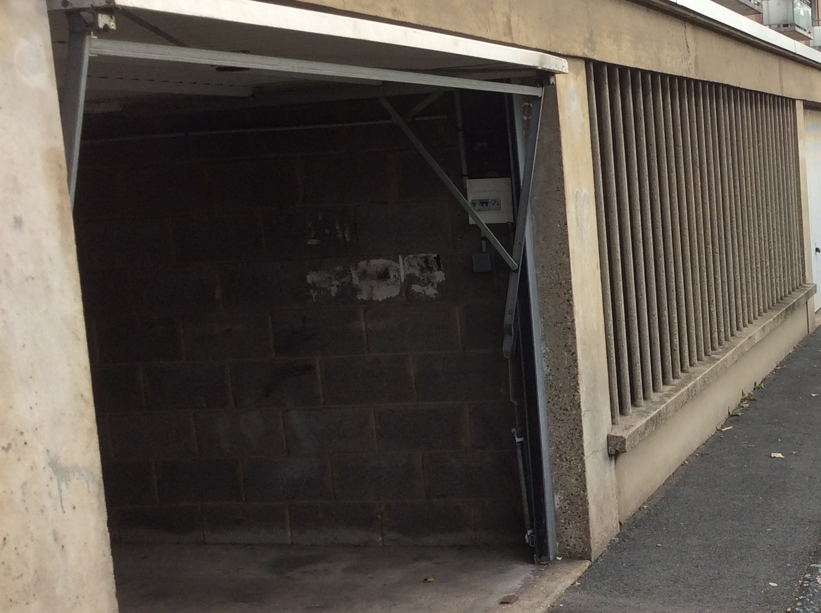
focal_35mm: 58
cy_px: 313
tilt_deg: -5.8
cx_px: 719
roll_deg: +5.2
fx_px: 1374
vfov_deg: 25.2
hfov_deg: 31.9
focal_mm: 3.3
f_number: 2.4
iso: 32
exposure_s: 1/312
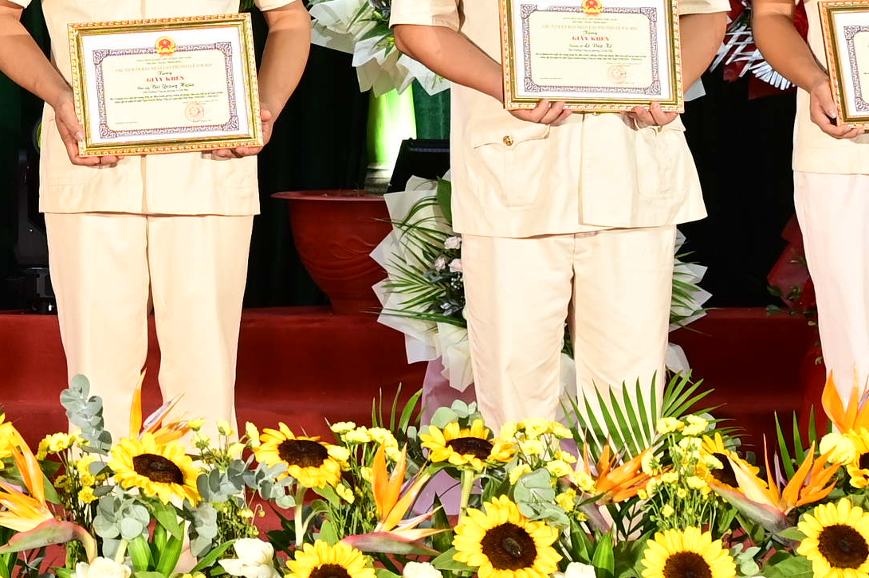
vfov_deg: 8.4
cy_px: -149
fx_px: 3909
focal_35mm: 162
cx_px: -502
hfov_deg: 12.0
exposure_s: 1/100
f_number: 5
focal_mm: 39
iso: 640
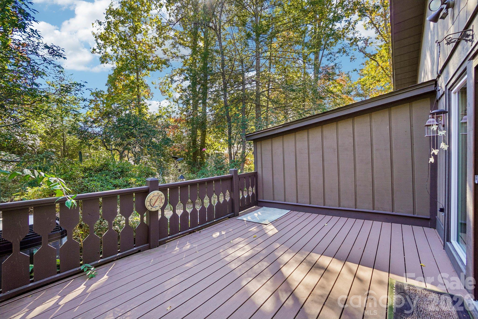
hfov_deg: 100.4
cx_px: 239
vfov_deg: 77.3
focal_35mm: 15
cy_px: 160
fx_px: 199
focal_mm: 10
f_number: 8
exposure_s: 1/30
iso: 160
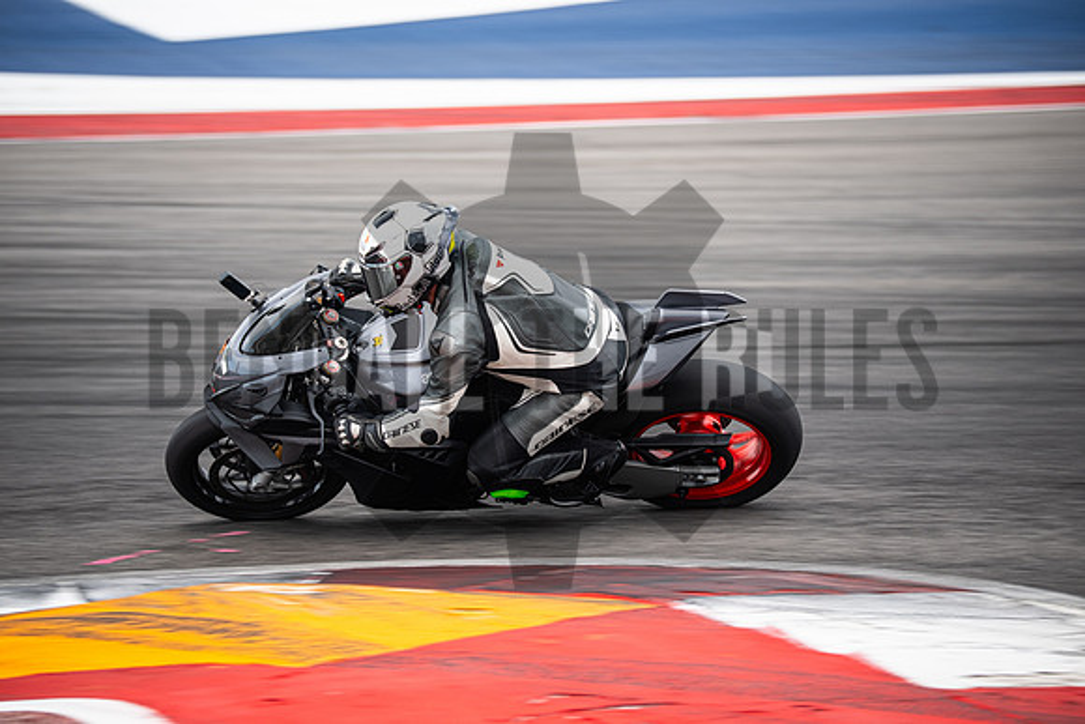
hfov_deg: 9.8
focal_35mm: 210
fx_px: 6330
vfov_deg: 6.5
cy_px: 362
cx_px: 542
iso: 160
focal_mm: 140
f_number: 3.2
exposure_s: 1/250
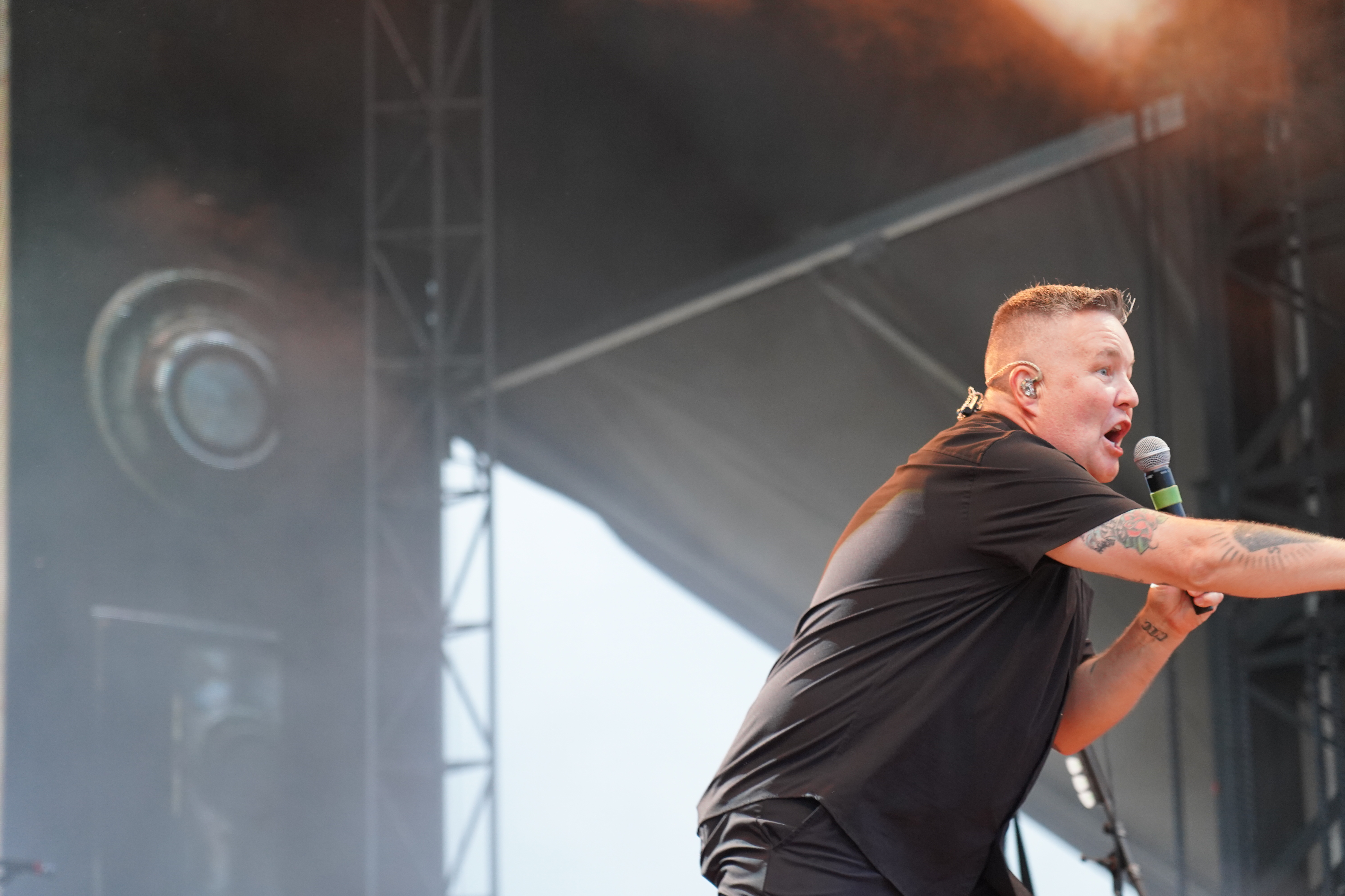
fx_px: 3923
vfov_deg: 13.0
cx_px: 672
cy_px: 448
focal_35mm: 105
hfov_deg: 19.5
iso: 2500
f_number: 4
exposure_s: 1/160
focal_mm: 105
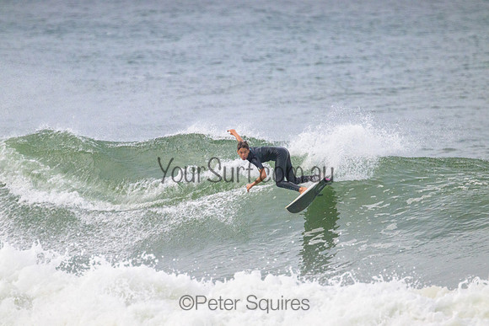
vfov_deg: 1.7
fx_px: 10869
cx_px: 244
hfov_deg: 2.6
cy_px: 163
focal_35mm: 800
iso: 3200
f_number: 11
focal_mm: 800
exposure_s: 1/3200
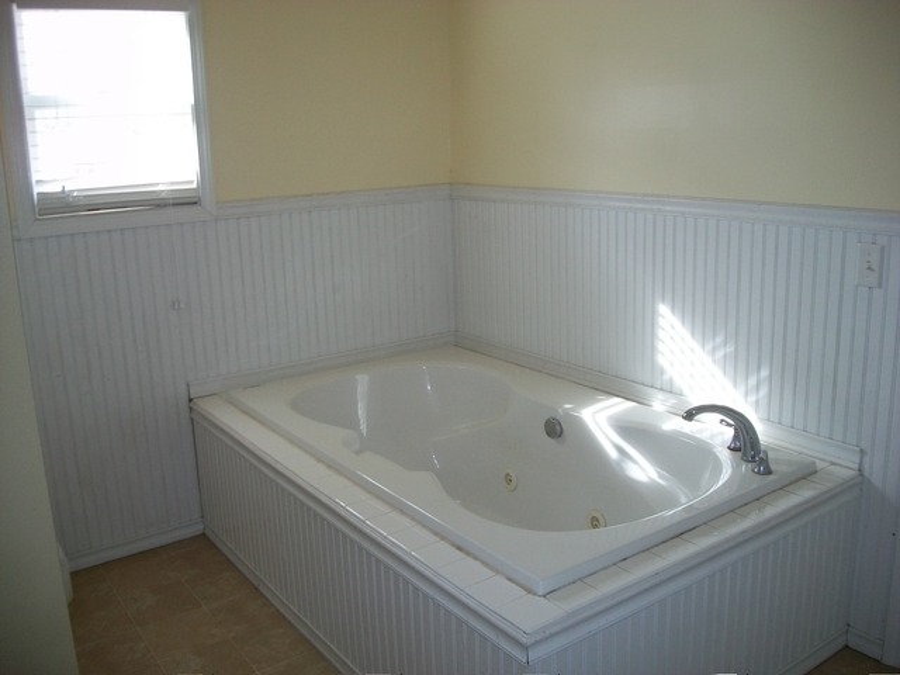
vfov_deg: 44.2
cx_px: 450
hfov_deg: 56.8
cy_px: 338
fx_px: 832
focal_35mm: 32
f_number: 2.9
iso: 80
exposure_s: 1/30
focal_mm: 5.7
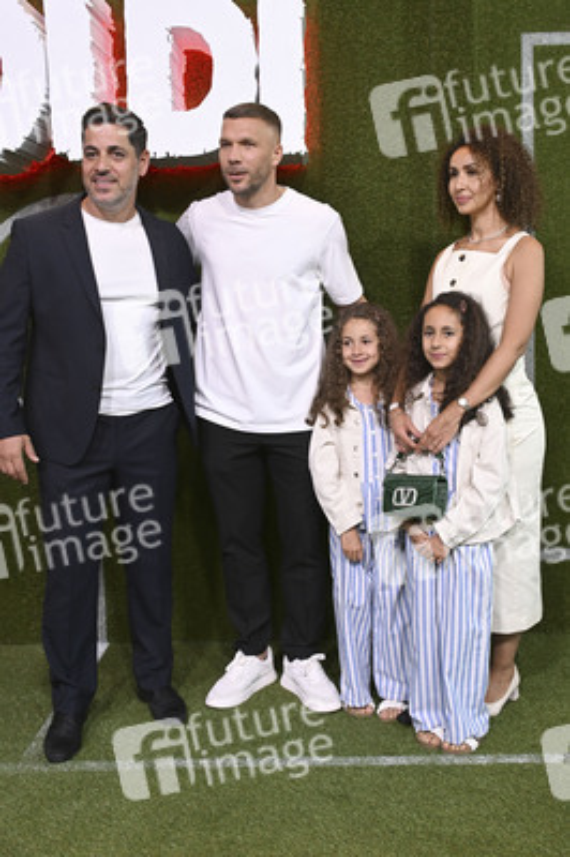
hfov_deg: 37.8
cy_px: 428
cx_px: 285
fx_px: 833
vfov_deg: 54.5
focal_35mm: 35
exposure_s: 1/200
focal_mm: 35
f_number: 5
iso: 1600
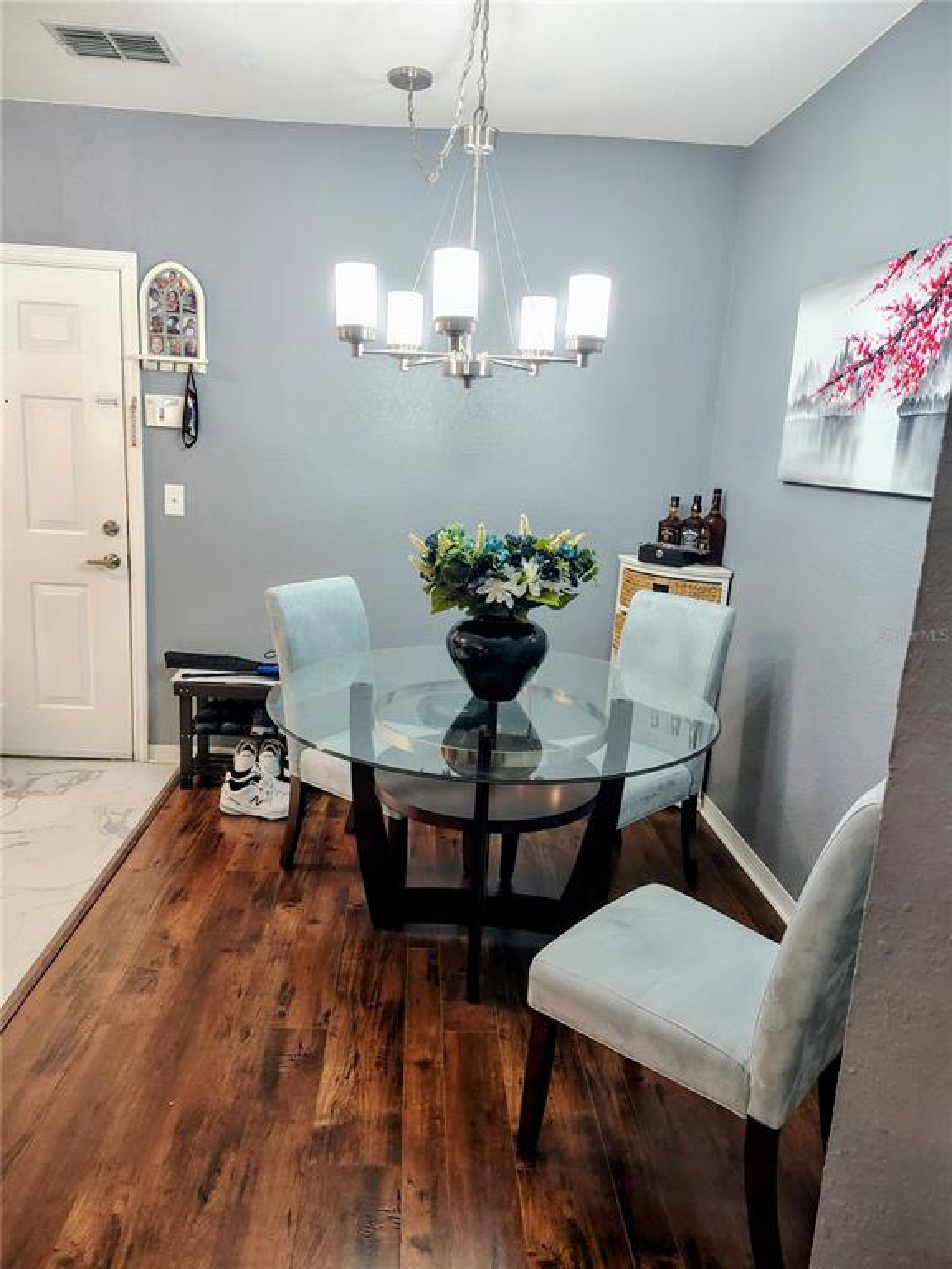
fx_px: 880
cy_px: 634
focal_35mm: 24
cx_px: 476
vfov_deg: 71.6
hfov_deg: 56.8
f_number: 1.8
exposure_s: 1/60
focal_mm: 5.56
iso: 692
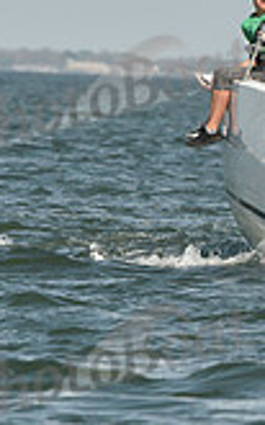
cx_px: 455
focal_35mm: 1430
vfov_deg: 1.5
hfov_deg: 0.9
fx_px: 16539
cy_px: 187
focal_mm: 400
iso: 400
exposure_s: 1/1250
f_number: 9
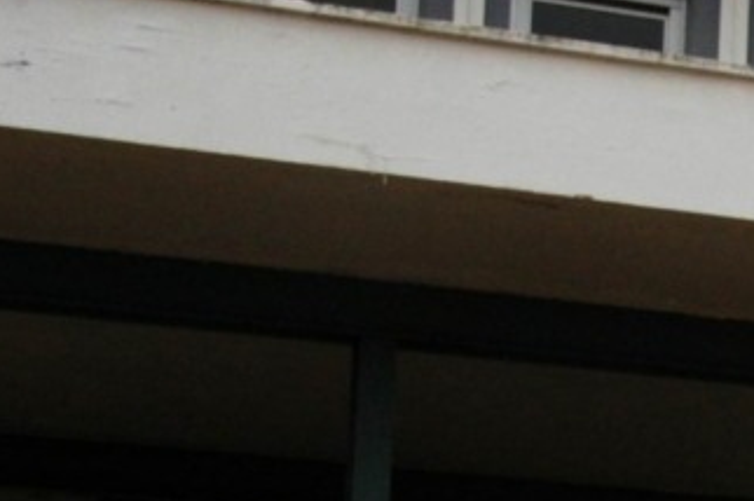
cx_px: 1452
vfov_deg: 9.4
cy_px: 664
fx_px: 2992
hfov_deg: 12.8
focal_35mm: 143
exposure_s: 1/500
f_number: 11
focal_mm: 24
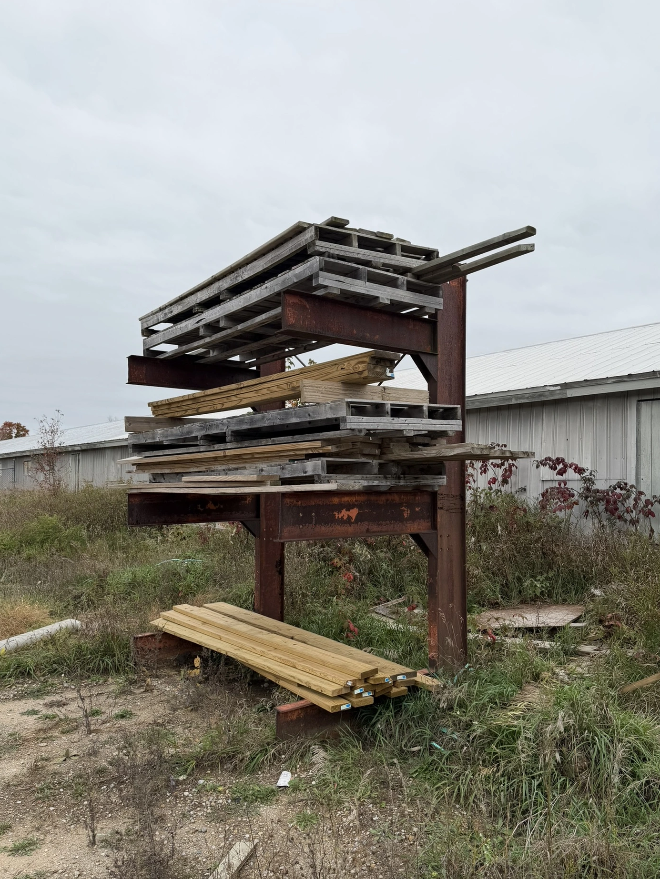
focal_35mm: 26
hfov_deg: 53.1
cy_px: 472
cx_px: 341
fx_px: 661
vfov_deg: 67.2
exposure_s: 1/1437
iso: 80
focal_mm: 6.76
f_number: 1.78
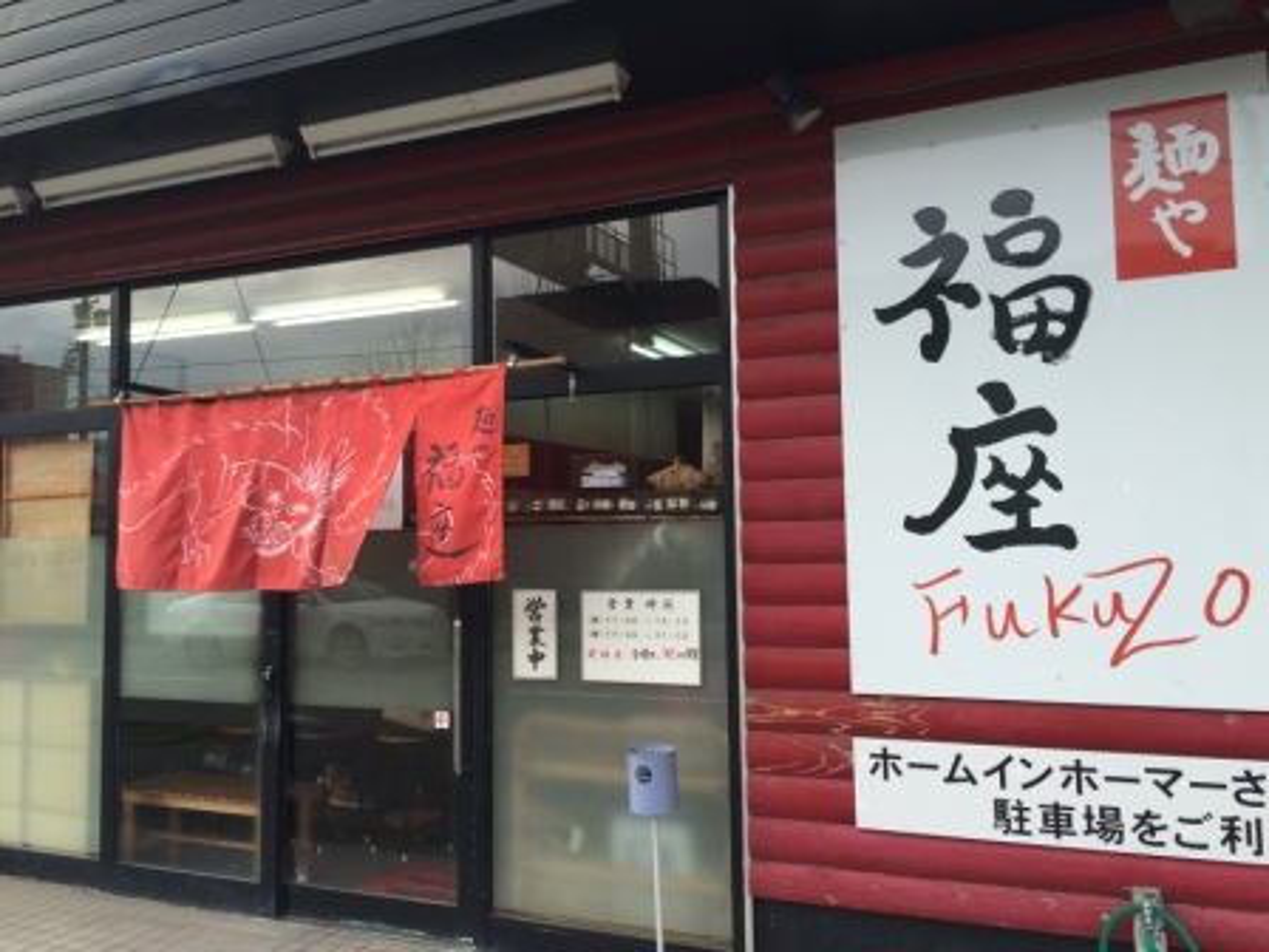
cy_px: 476
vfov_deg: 48.2
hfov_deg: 61.7
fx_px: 1063
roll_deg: -0.1
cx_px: 634
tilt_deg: +4.1
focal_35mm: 29
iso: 32
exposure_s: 1/746
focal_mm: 4.15
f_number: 2.2
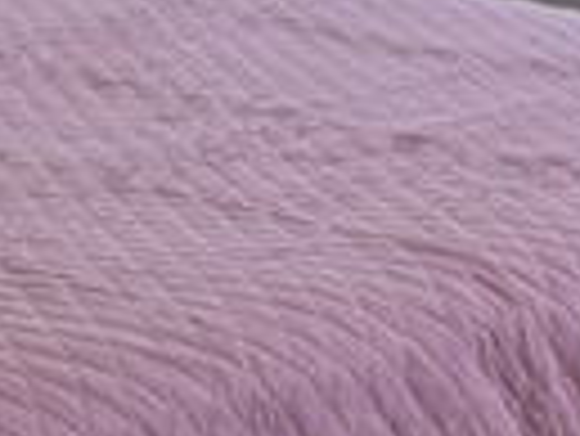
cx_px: -872
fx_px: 3203
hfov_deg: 9.2
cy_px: -234
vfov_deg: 7.6
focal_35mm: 191
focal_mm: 6.76
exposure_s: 1/1211
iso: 100
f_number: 1.78
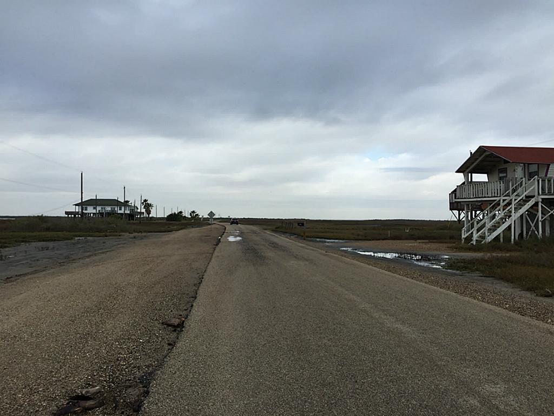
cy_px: 208
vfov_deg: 48.2
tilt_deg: +2.4
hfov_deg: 61.7
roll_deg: -1.4
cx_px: 277
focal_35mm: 29
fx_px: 464
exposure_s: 1/1364
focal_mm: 4.15
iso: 32
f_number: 2.2
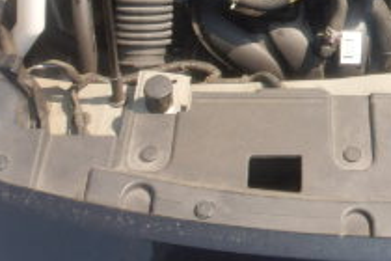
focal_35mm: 76
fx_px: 825
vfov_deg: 16.4
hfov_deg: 25.2
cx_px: 400
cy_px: -127
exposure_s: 1/100
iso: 125
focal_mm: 4.3
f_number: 2.8
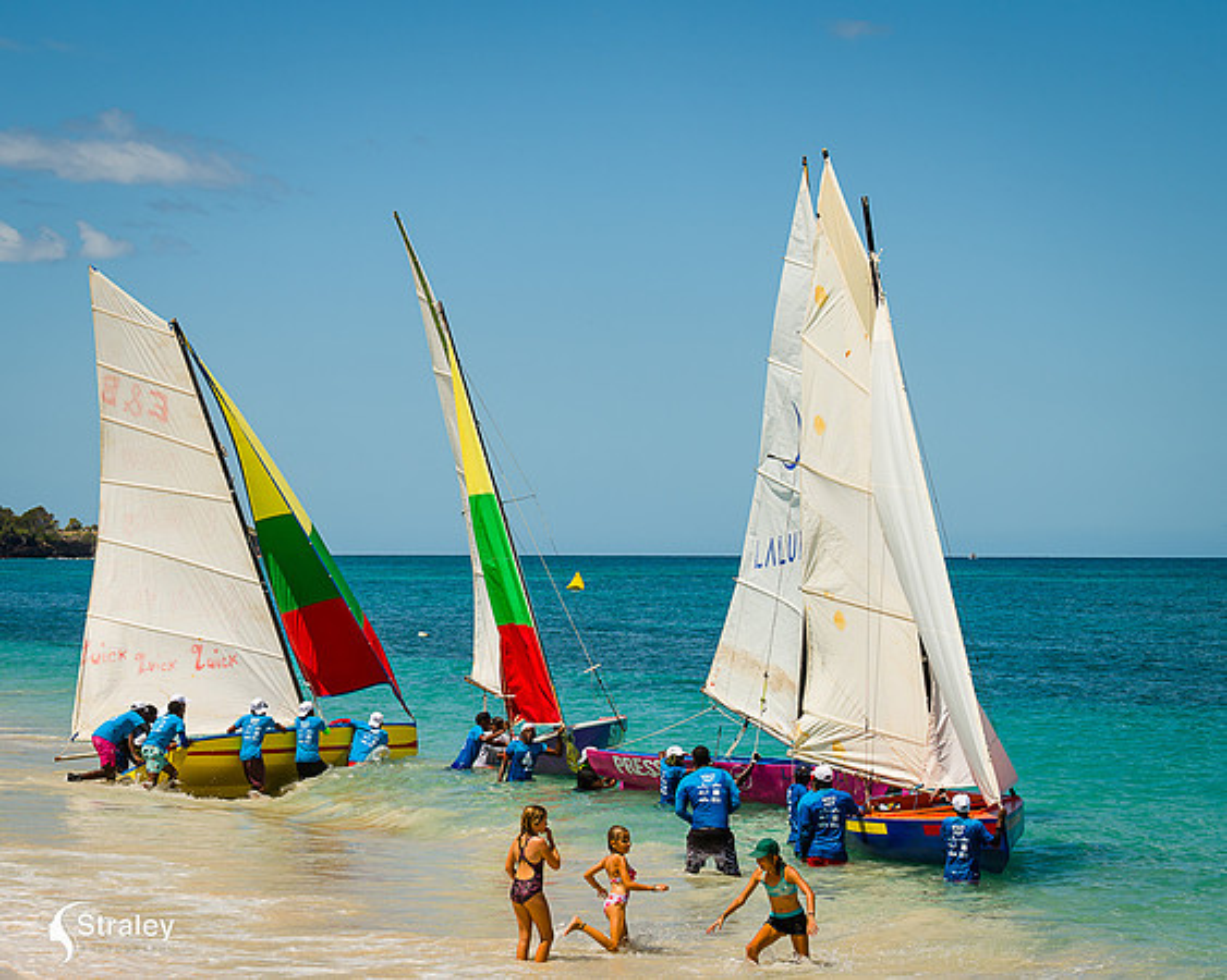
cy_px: 377
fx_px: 3865
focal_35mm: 106
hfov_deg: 18.0
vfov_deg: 14.5
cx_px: 417
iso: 72
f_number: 8
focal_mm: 70
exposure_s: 1/320
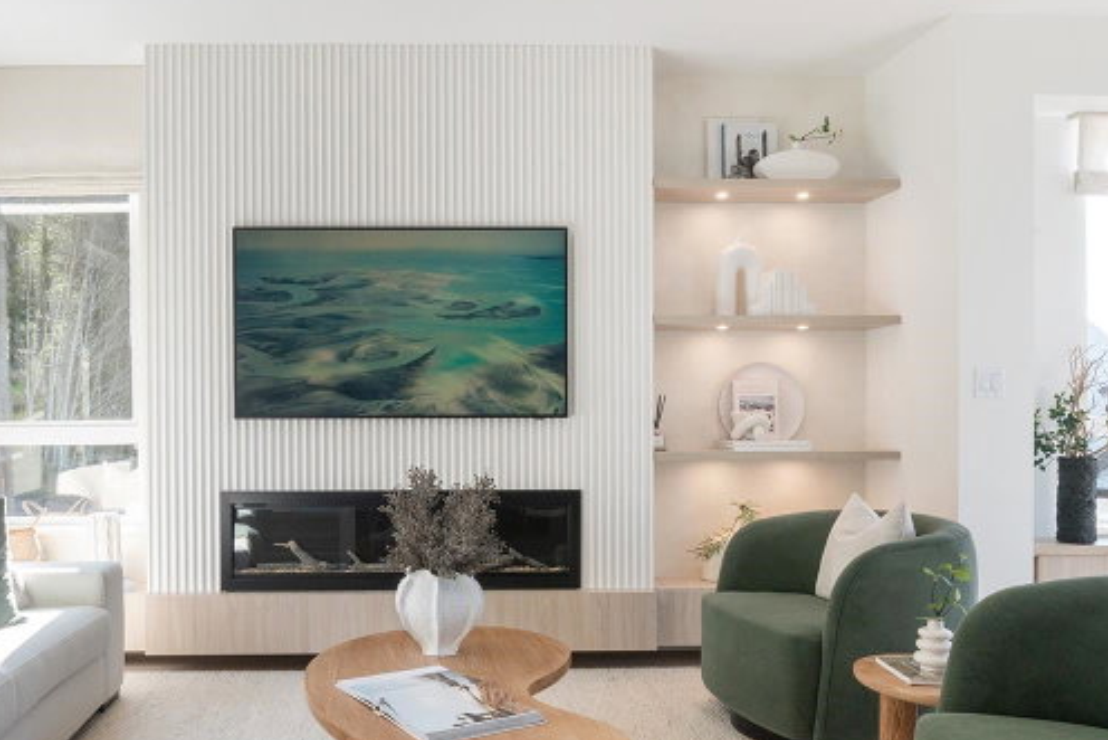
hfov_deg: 62.8
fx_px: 893
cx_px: 416
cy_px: 421
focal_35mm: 29
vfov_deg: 44.9
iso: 400
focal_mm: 18
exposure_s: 1/20
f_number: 20
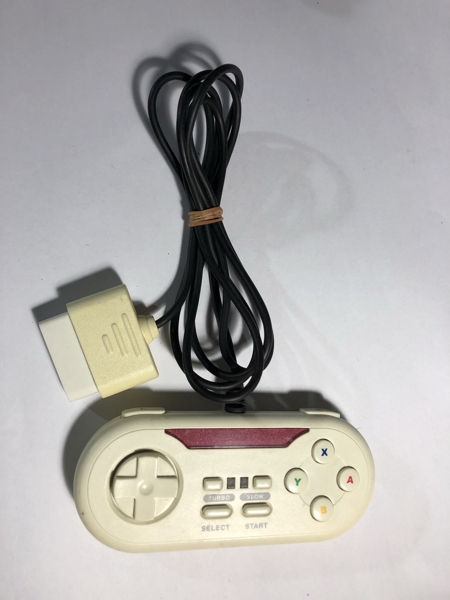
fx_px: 485
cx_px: 225
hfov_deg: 49.7
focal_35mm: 28
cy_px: 300
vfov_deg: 63.4
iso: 32
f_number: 1.8
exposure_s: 1/33
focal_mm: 3.99
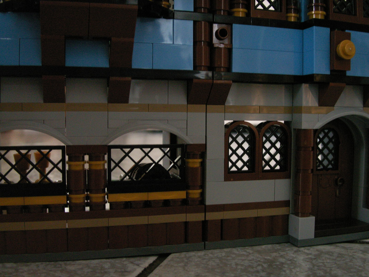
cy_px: 138
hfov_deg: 50.1
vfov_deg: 38.7
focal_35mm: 37
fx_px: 394
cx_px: 184
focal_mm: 7.7
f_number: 3.5
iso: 160
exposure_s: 1
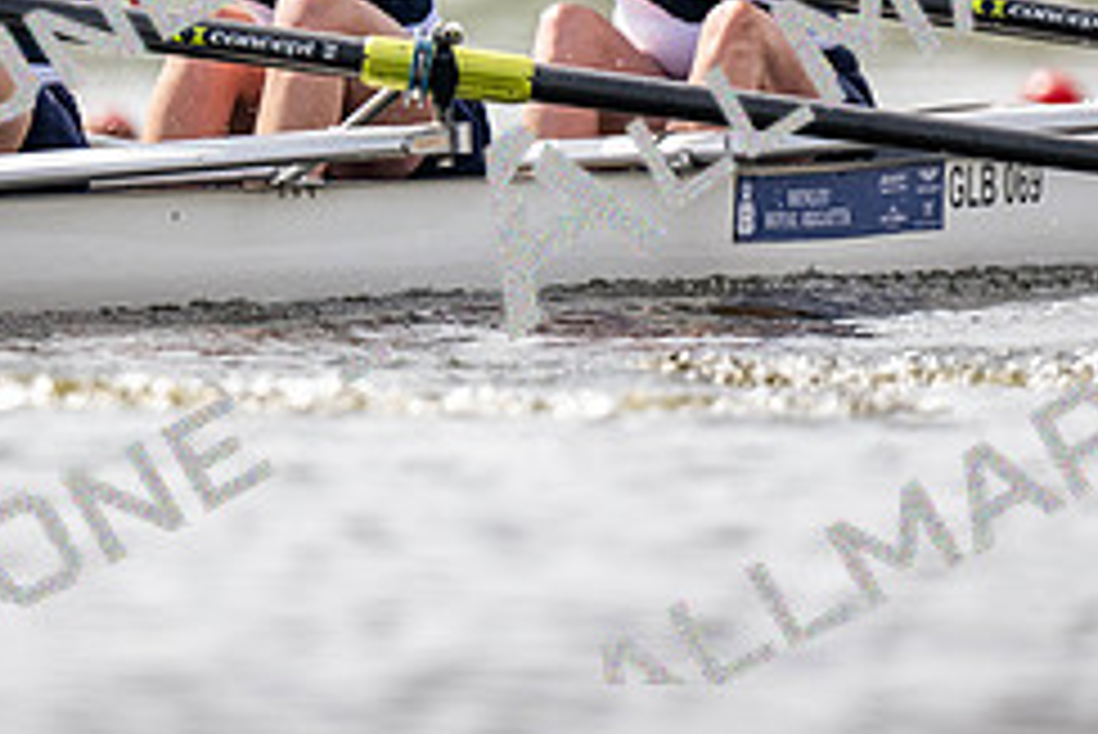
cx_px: 99
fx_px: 43517
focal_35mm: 1426
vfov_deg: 1.0
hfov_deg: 1.4
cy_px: -88
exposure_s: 1/2500
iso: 400
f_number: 4
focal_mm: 600
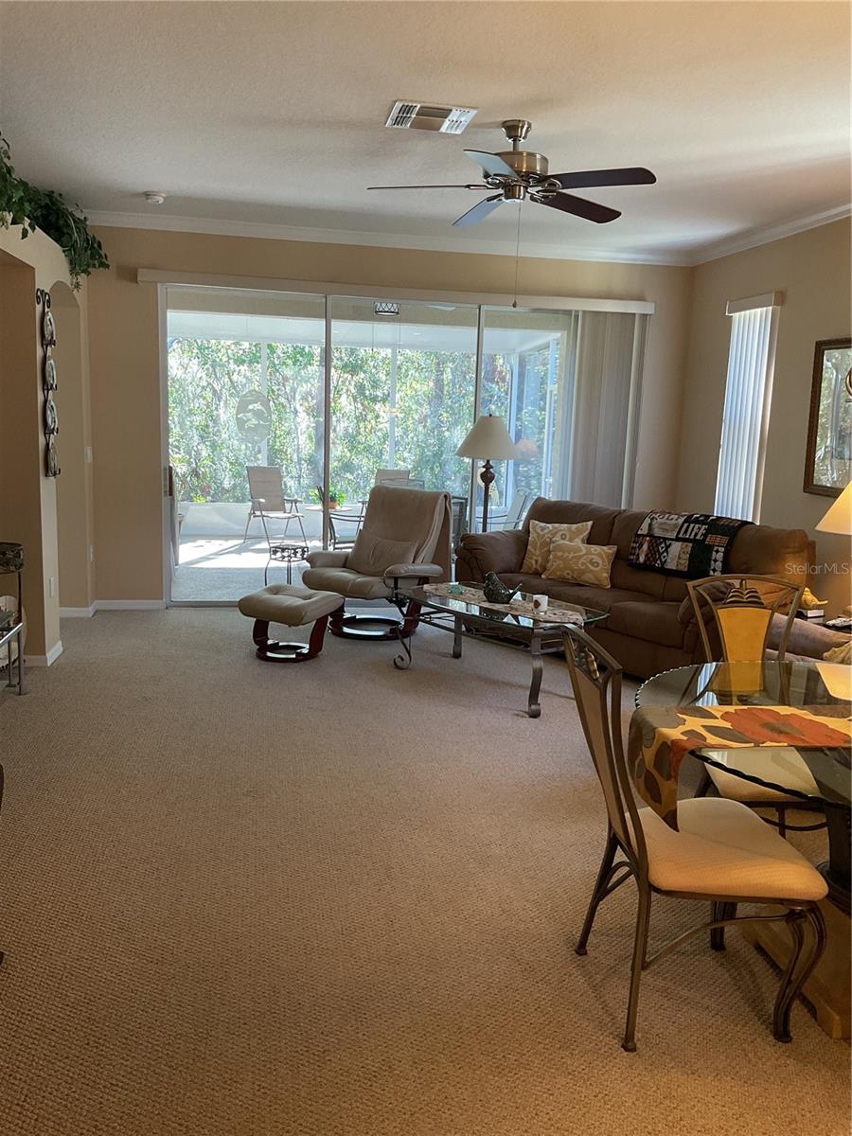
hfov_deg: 48.2
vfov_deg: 61.7
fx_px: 952
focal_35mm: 29
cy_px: 568
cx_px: 426
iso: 80
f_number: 1.8
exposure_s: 1/60
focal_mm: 3
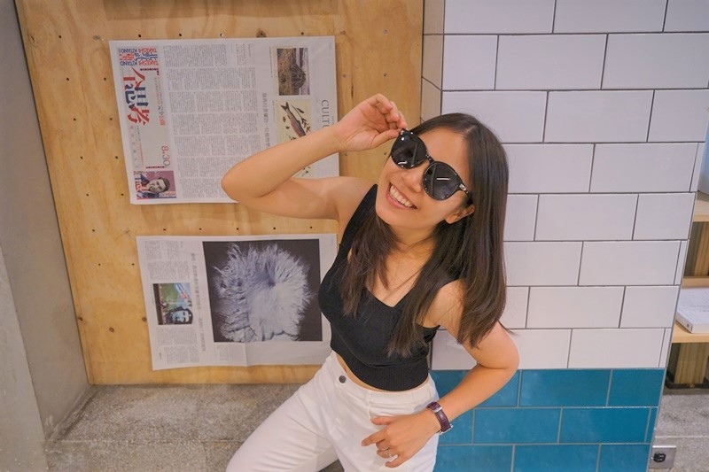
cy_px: 236
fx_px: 571
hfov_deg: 63.7
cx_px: 354
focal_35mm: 29
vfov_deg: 44.9
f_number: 4
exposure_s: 1/60
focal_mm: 29
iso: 1600
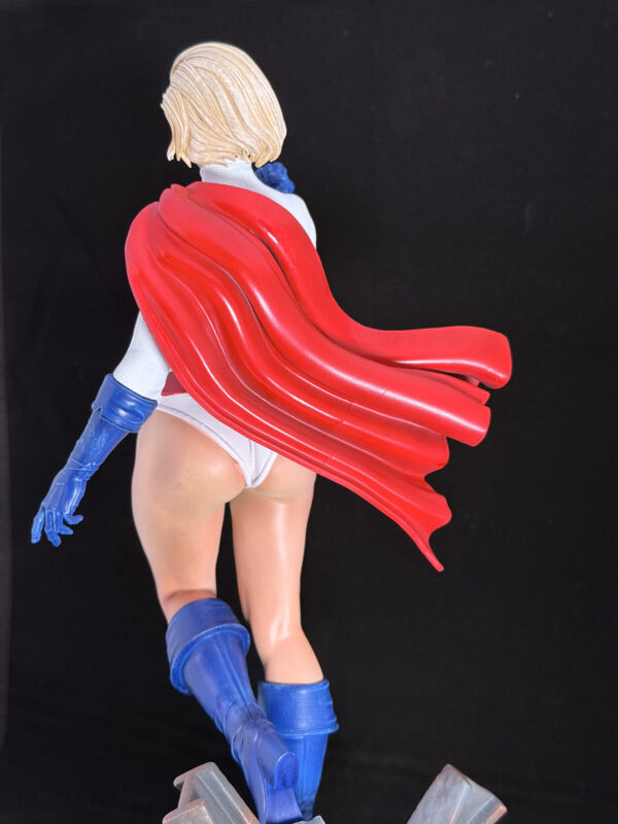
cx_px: 309
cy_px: 412
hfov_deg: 30.3
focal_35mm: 48
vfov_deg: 39.7
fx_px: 1143
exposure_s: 1/60
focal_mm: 6.76
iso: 250
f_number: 1.78
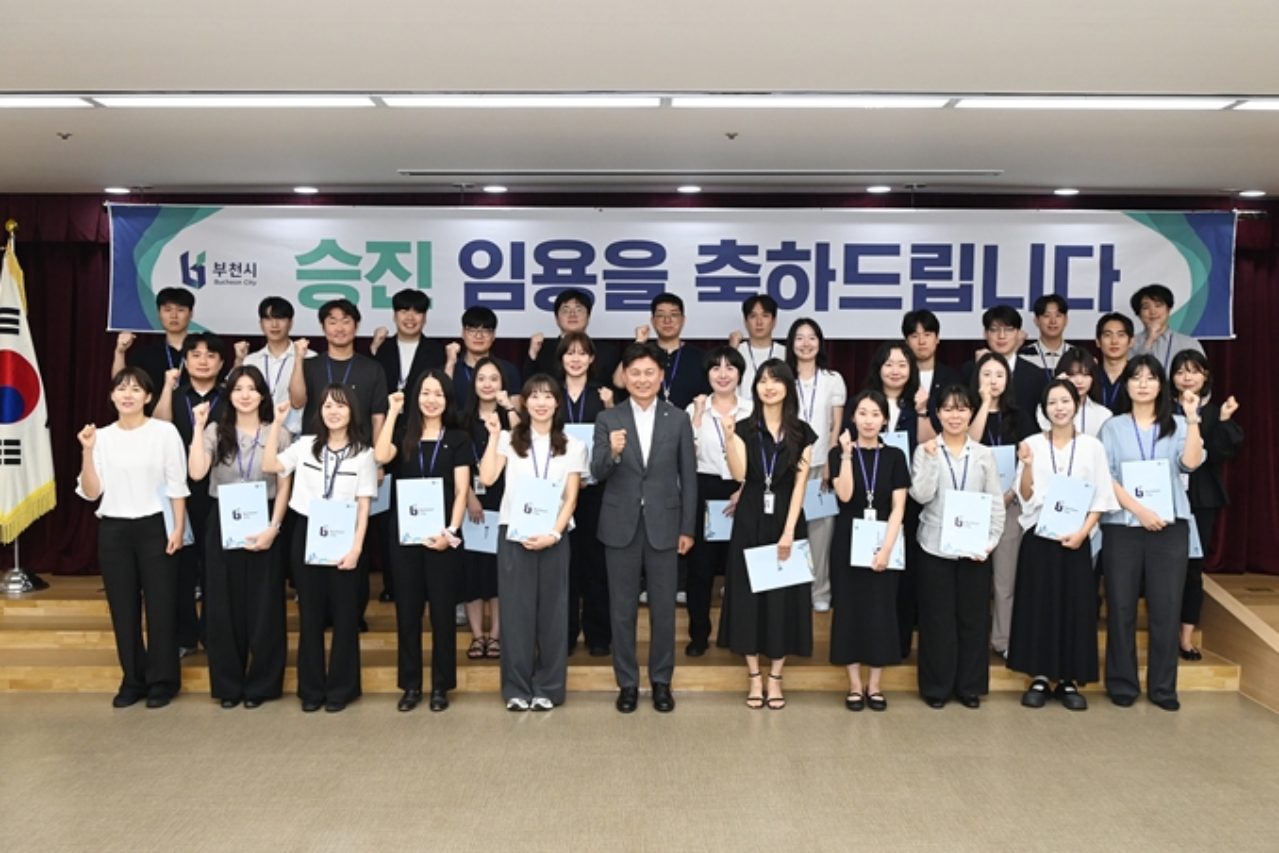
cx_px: 645
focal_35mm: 32
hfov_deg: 58.7
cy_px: 414
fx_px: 1137
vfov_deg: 41.1
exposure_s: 1/250
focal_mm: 31
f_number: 7.1
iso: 2500
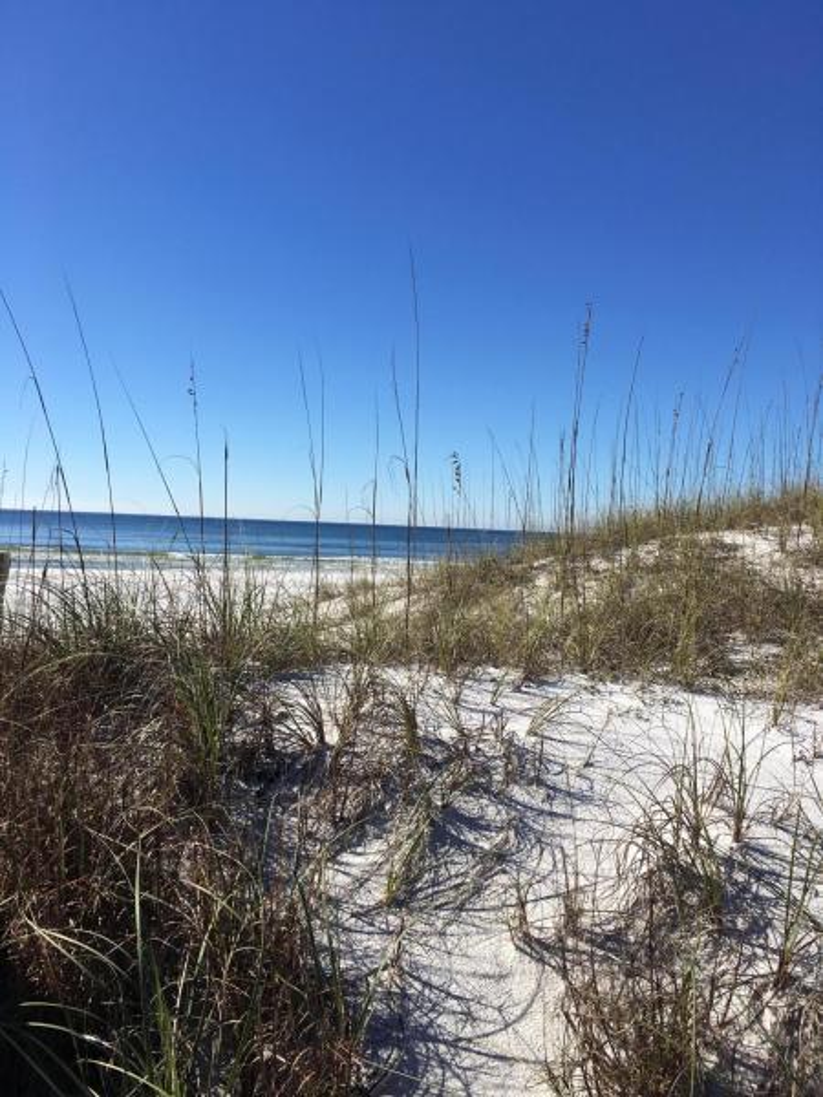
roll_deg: -3.5
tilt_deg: +0.1
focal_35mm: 29
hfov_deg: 48.2
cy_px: 548
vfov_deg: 61.7
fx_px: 919
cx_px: 412
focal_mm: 4.15
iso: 25
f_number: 2.2
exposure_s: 1/2198
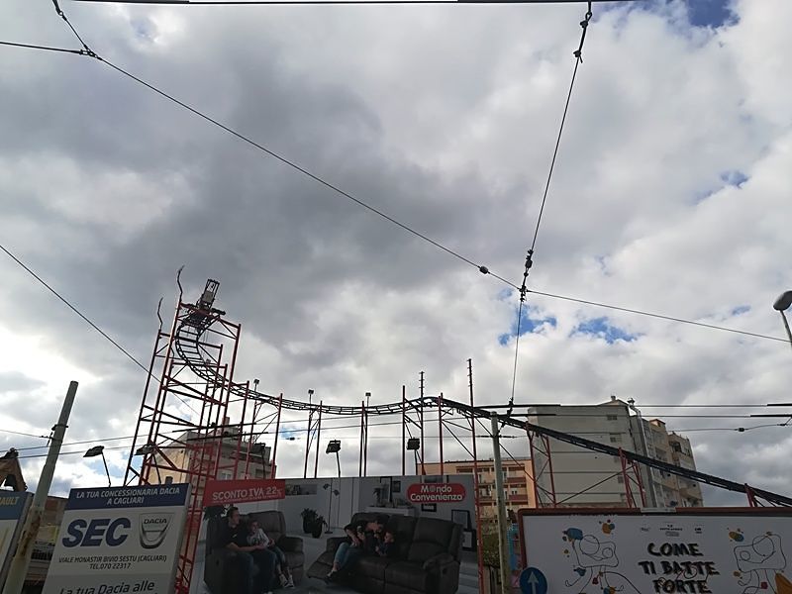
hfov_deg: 67.3
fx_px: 595
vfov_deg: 53.1
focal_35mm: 26
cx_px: 396
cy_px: 297
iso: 50
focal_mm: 3.83
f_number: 2.2
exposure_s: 1/1075
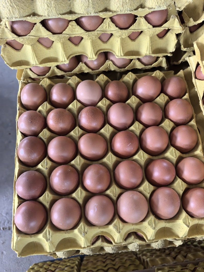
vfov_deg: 65.3
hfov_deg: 51.3
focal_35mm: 27
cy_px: 136
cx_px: 102
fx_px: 212
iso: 640
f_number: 2
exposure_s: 1/40
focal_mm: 6.98
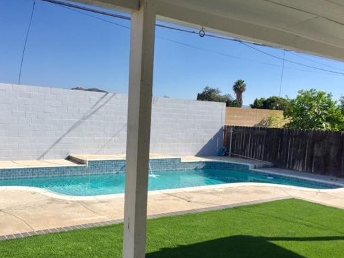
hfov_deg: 51.1
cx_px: 140
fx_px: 358
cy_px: 156
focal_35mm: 36
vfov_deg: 39.5
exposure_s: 1/2083
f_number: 2.2
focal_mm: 4.15
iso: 32
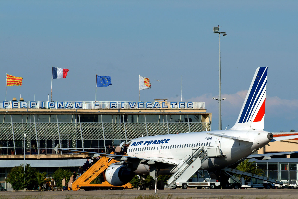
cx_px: 149
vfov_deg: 4.6
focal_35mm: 300
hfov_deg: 6.9
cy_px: 100
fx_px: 2483
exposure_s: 1/1000
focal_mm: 200
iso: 200
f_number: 8
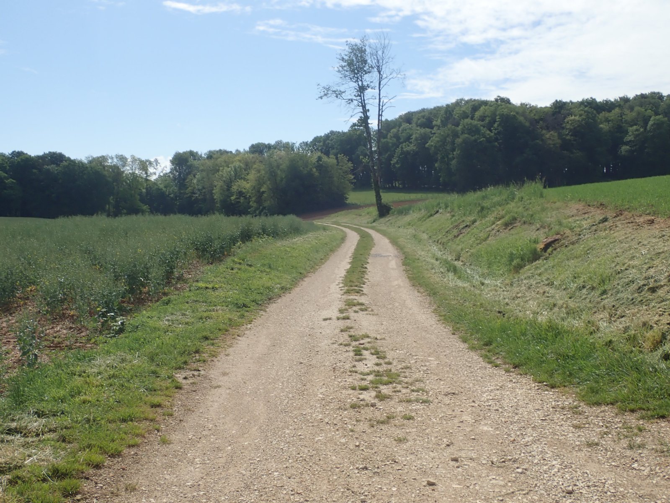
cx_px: 335
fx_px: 774
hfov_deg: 46.8
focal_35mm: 40
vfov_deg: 36.0
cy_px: 252
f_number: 11
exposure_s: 1/125
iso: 100
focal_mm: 7.34
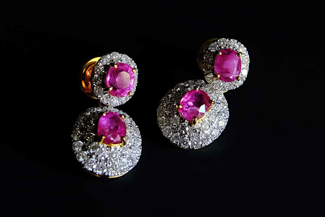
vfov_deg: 55.1
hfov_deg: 76.1
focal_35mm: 23
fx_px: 208
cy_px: 108
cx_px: 162
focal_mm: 15
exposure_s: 1/15
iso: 1600
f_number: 5.6
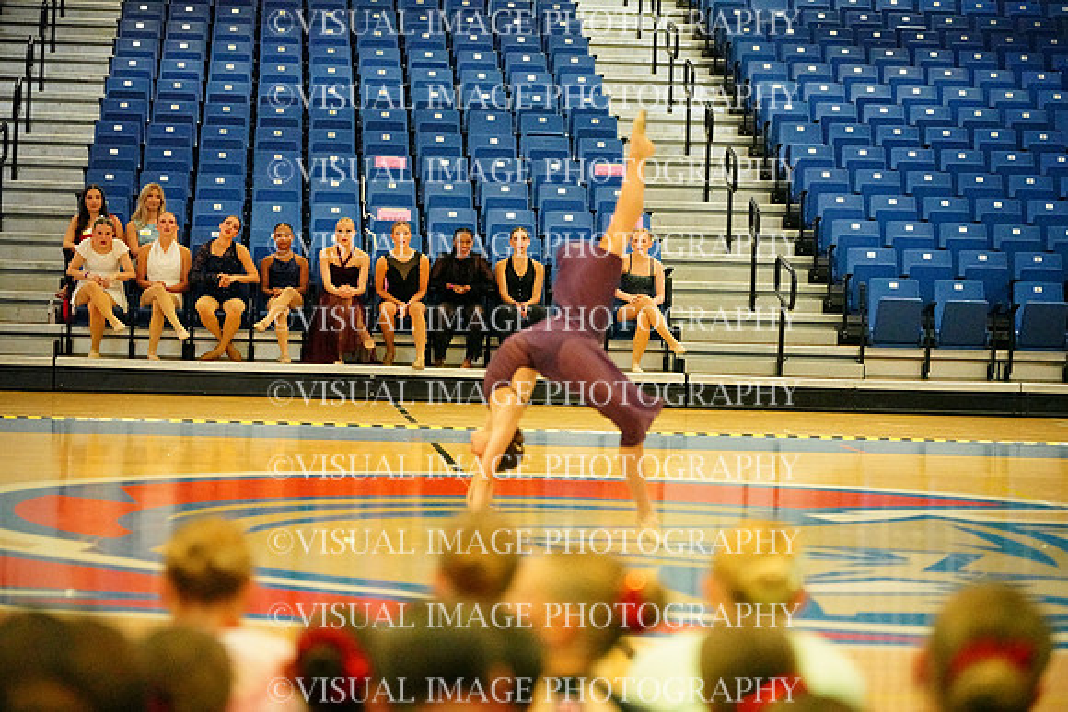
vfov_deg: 12.8
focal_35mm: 107
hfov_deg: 19.1
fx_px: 3175
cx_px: 534
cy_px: 356
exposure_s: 1/1600
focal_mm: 107
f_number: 2.8
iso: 25600
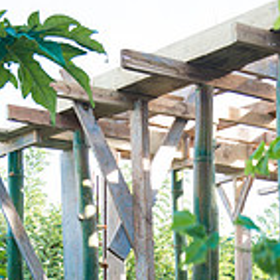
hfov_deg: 17.0
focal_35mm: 102
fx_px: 933
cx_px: 201
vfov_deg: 15.8
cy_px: 404
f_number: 6.3
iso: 250
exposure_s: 1/125
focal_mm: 38
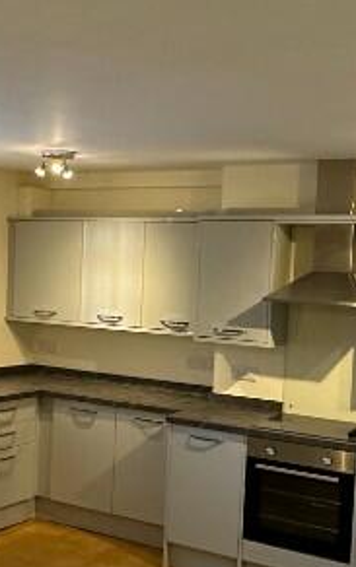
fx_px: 806
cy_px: 305
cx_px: 82
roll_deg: -2.4
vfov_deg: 38.8
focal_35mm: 52
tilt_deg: -3.5
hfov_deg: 24.6
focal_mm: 2.22
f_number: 2.2
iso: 250
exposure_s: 1/100
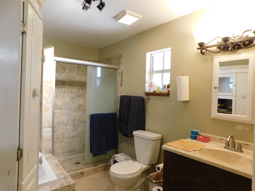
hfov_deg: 73.9
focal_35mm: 23
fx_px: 169
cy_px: 96
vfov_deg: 58.9
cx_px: 128
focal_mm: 4
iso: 220
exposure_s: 1/30
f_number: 3
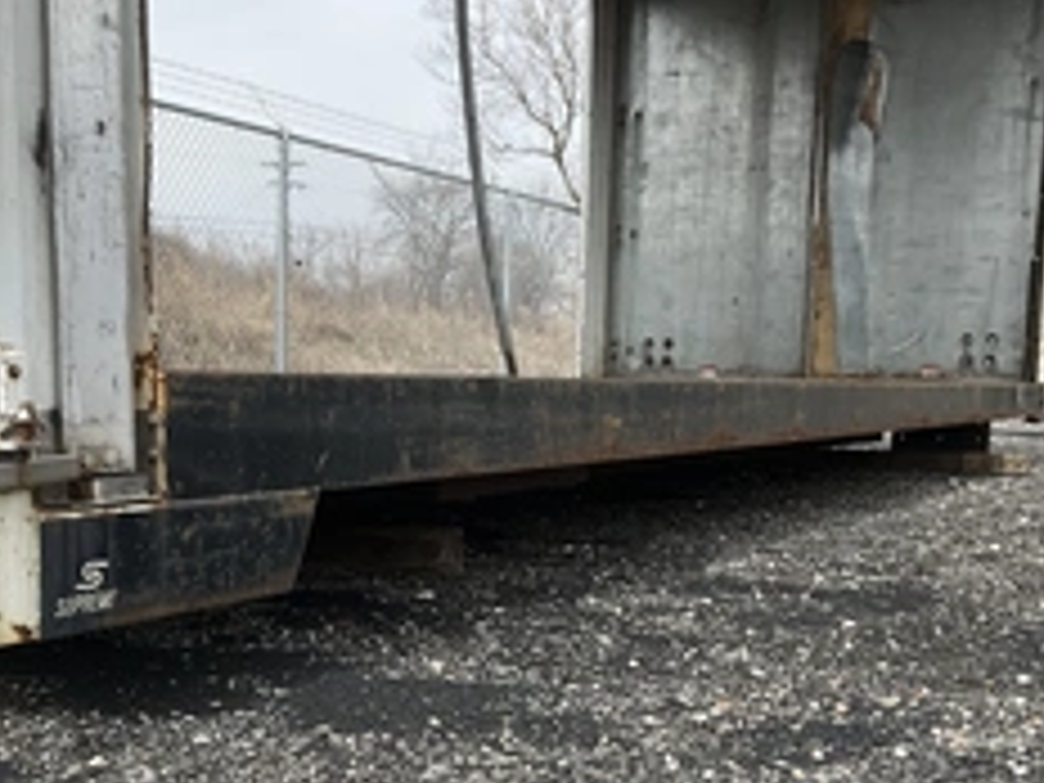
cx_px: 428
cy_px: 598
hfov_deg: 38.1
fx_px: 1508
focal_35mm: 50
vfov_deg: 28.6
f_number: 1.8
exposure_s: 1/912
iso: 25
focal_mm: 3
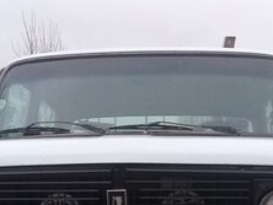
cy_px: 253
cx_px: 159
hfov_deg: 21.3
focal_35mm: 92
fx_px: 726
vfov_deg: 15.4
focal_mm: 3.3
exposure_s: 1/33
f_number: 2.2
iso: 80
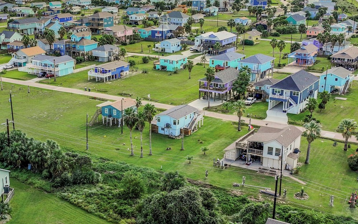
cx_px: 138
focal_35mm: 52
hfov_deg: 38.7
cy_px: 142
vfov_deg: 24.8
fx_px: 507
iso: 100
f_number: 4
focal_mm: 12.29
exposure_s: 1/800
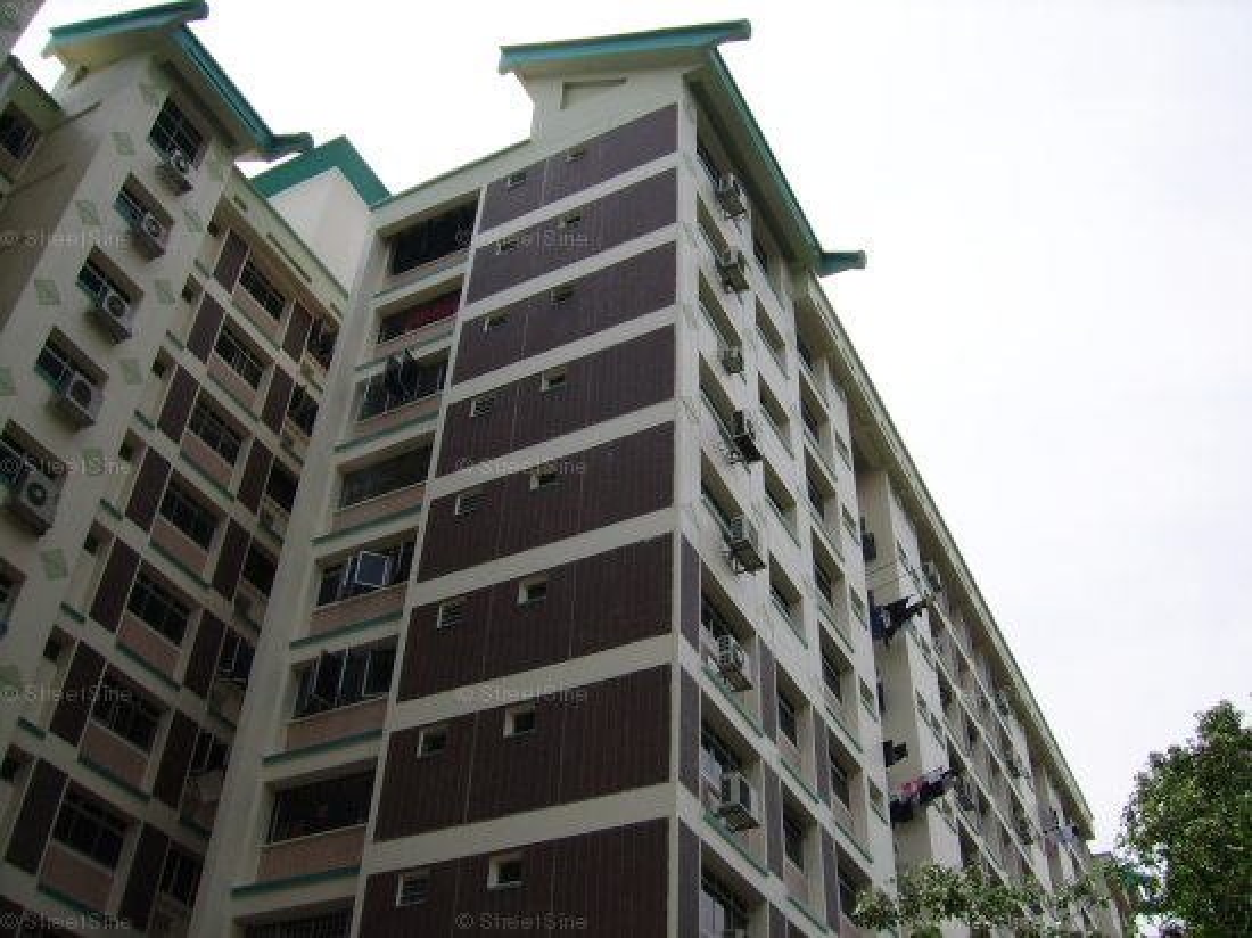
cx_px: 626
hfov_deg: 52.6
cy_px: 469
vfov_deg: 40.7
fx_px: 1265
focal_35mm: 35
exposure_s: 1/594
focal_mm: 5.95
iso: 50
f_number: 5.8
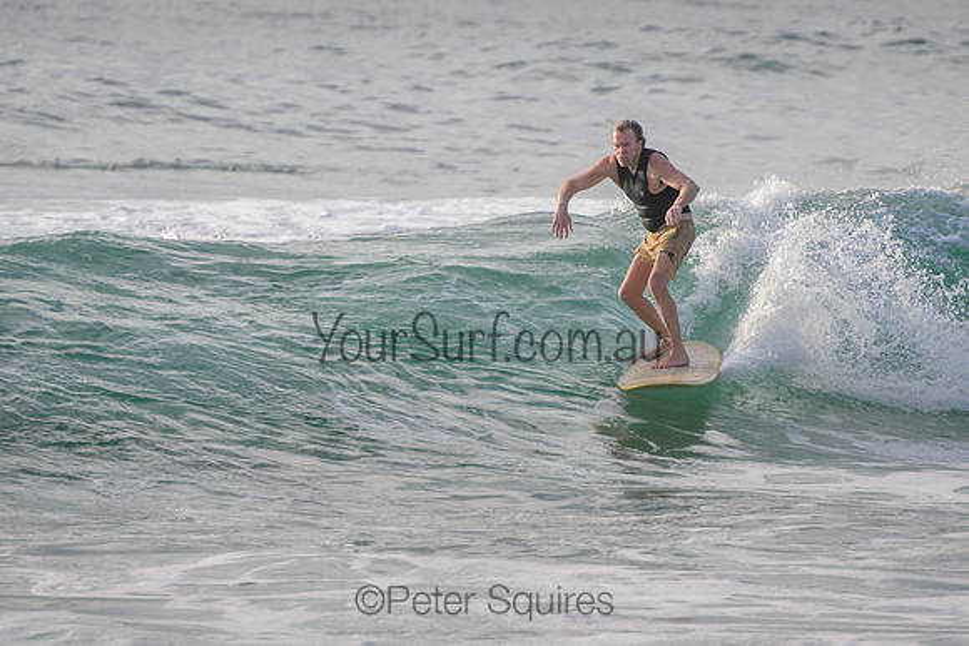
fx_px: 14812
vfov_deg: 2.5
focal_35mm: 550
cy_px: 310
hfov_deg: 3.7
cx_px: 576
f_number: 5.6
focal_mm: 400
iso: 320
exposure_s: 1/2000
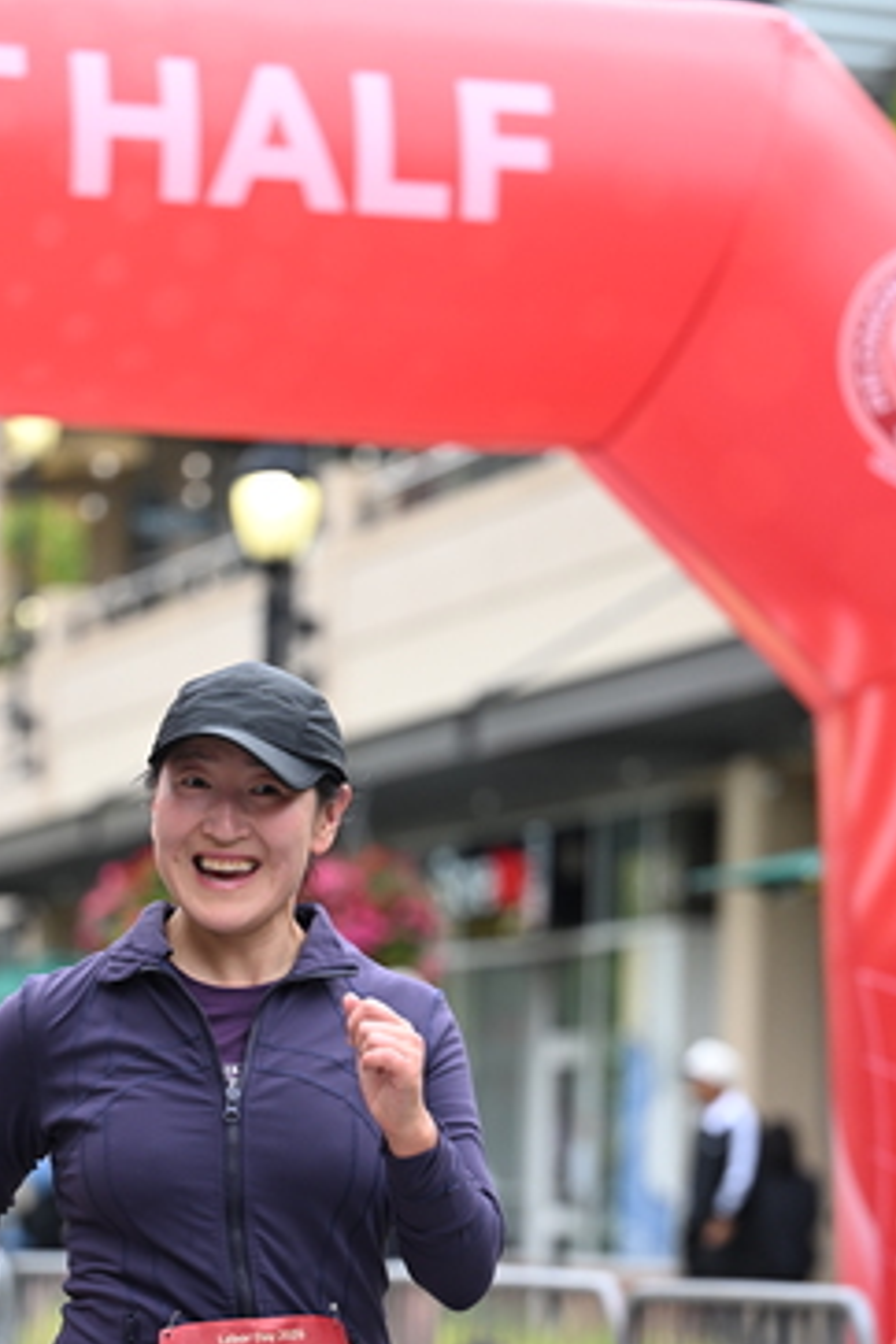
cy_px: 955
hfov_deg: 9.5
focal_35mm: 144
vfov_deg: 14.2
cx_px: 394
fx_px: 5376
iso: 640
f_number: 2.8
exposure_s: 1/1600
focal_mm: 95
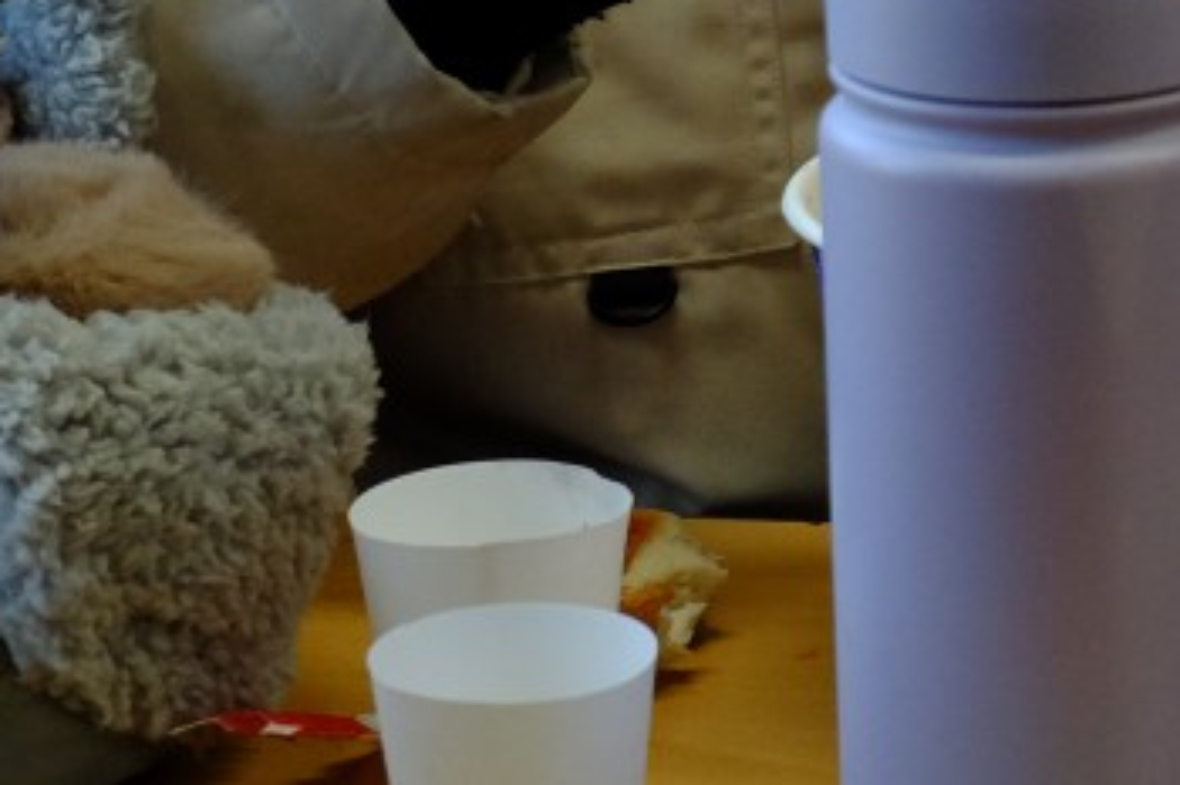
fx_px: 6356
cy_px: -231
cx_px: 1052
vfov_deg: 7.0
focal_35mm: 194
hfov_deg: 10.6
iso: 1600
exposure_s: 1/180
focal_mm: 35.3
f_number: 5
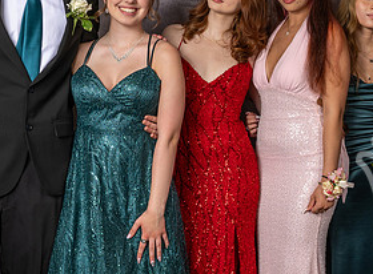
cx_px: 302
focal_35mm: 82
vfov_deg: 17.7
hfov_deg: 23.6
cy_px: 97
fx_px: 878
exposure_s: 1/400
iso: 50
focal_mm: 33.5
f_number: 4.5
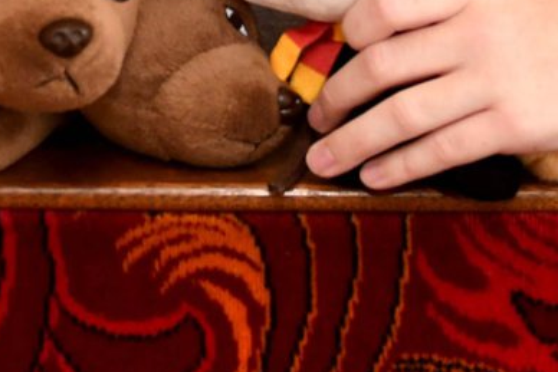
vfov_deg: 7.0
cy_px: -386
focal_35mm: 190
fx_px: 2946
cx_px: -39
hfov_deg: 10.7
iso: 500
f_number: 2.8
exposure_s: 1/50
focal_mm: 24
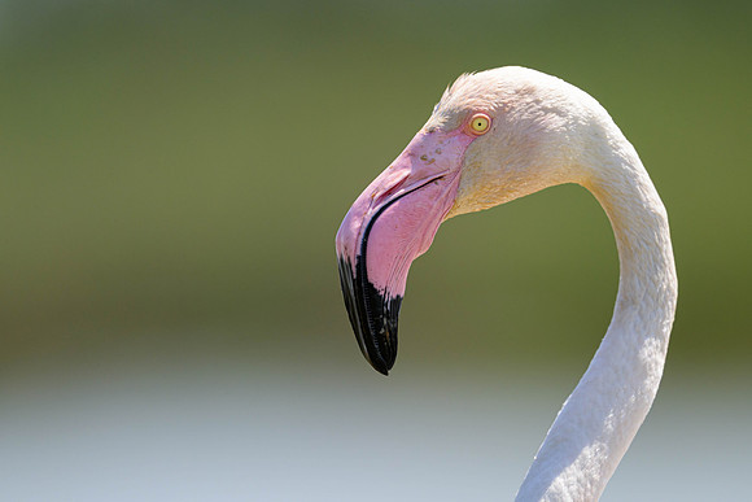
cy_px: 323
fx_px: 15073
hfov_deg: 2.9
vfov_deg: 1.9
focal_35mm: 721
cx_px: 446
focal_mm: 560
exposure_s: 1/5000
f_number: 4
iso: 640
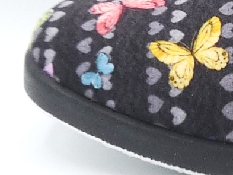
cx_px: 381
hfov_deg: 10.5
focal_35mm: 179
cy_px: 15
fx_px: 1205
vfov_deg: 8.3
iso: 100
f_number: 4
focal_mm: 4.8
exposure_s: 1/200
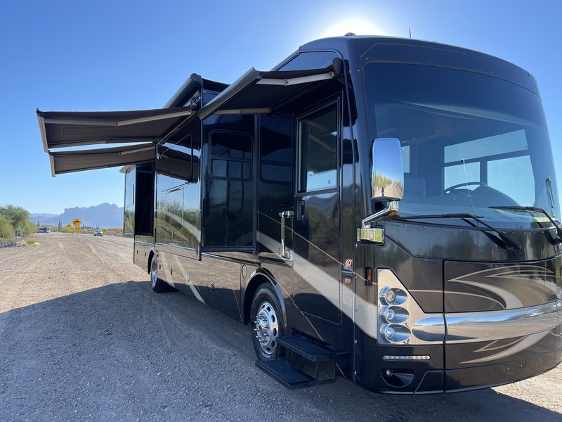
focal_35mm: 26
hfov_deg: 67.3
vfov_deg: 53.1
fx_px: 422
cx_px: 281
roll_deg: -1.6
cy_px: 211
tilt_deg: +4.0
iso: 32
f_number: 1.6
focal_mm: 5.1
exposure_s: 1/796
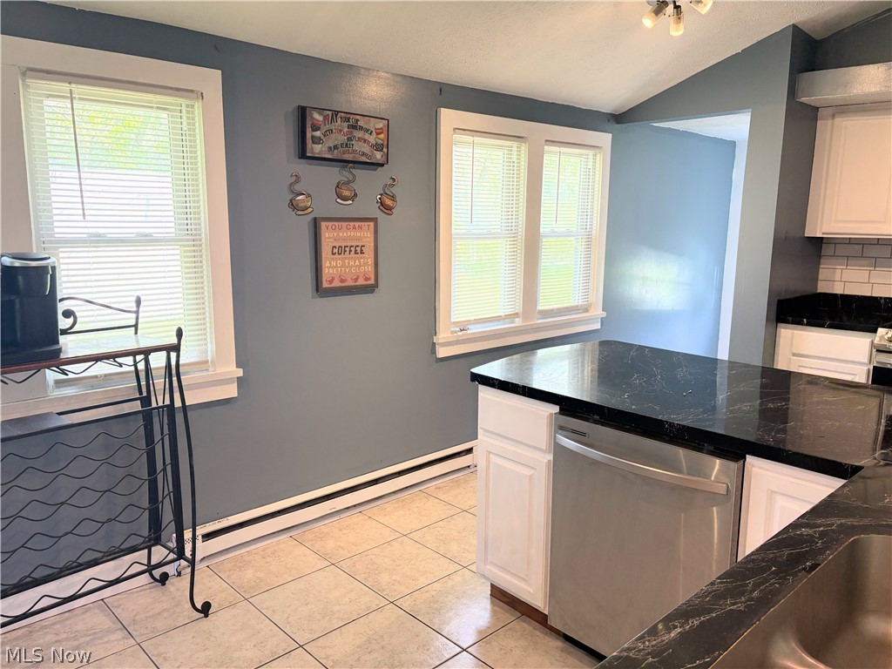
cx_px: 446
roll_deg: +0.2
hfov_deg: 67.3
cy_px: 334
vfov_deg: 53.1
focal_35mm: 26
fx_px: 670
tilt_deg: -9.3
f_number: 1.6
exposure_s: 1/120
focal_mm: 5.96
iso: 160
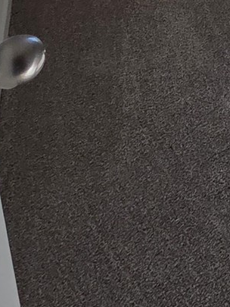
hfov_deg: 14.1
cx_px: 546
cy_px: -318
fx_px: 655
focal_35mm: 74
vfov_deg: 17.8
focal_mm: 2.2
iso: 50
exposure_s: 1/619
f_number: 2.2
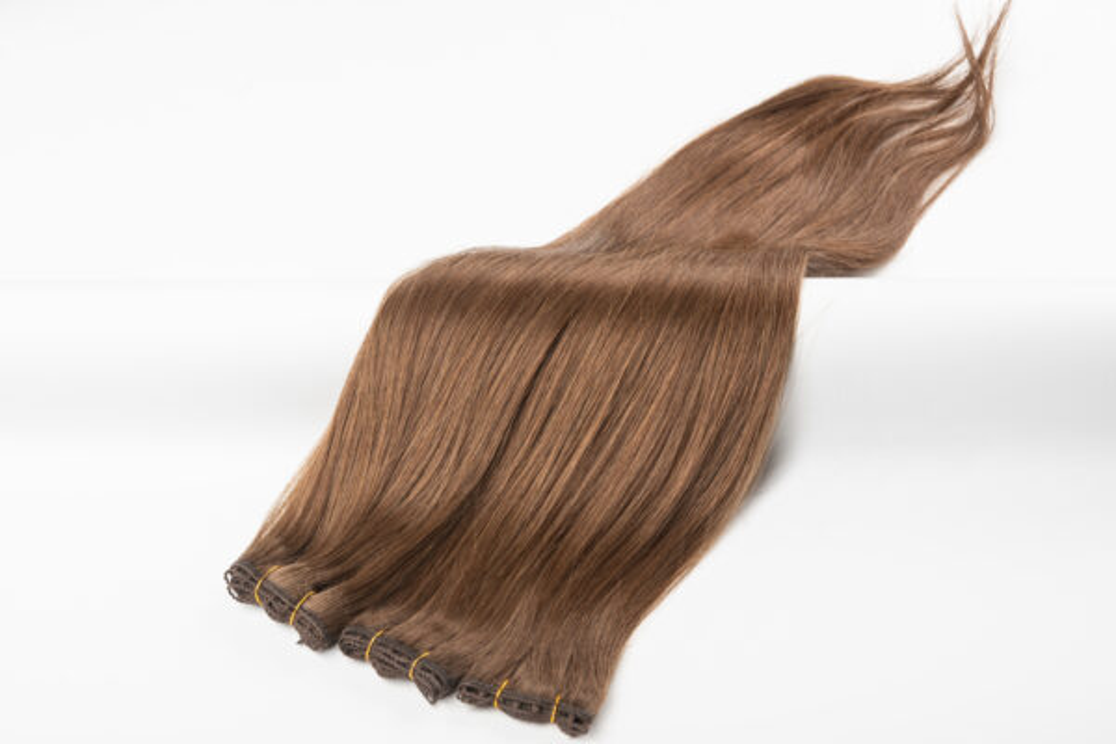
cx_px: 558
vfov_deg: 28.1
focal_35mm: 48
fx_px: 1488
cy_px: 372
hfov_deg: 41.1
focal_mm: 48
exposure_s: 1/125
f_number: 11
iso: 200
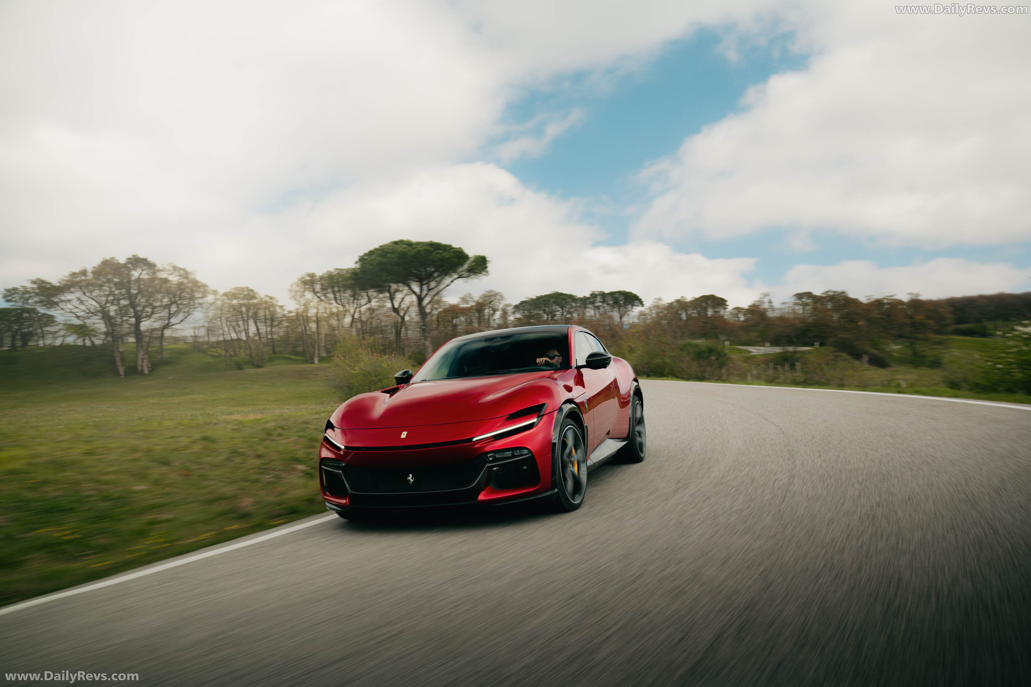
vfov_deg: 45.0
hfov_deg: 63.7
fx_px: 830
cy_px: 344
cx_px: 516
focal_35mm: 29
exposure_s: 1/50
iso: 200
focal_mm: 29
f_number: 5.6
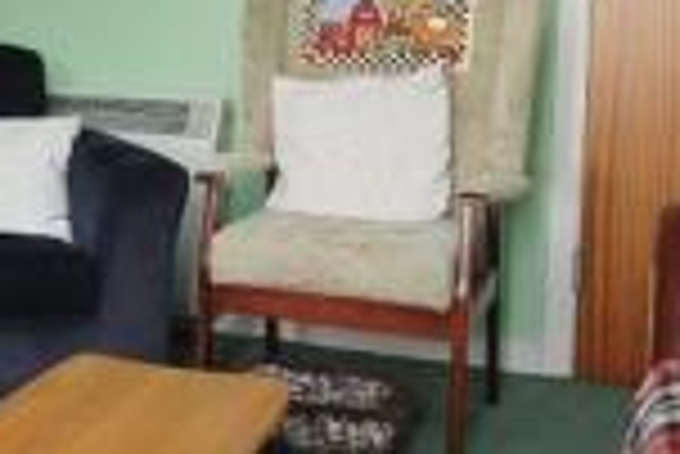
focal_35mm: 71
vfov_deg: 19.0
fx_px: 1345
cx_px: -115
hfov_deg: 25.7
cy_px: 74
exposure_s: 1/60
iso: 400
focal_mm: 11
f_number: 4.2
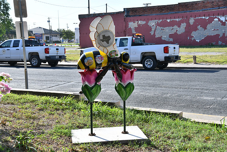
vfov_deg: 23.8
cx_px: 114
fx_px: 359
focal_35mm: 57
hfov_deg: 35.0
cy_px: 76
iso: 125
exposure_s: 1/250
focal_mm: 38
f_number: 8
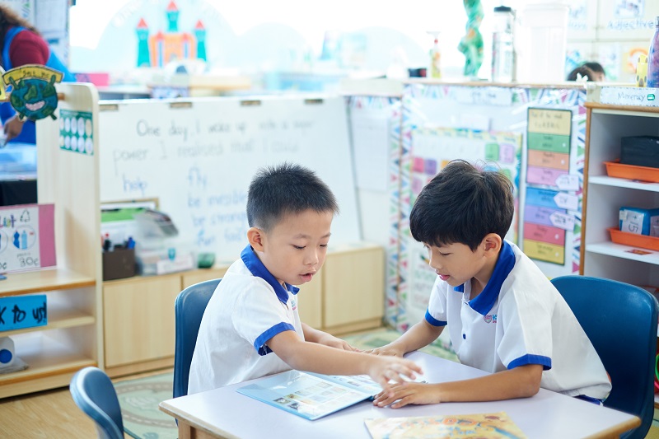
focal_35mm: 53
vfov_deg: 25.5
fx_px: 970
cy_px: 220
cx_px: 330
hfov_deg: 37.5
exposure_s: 1/250
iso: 800
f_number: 1.4
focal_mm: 35
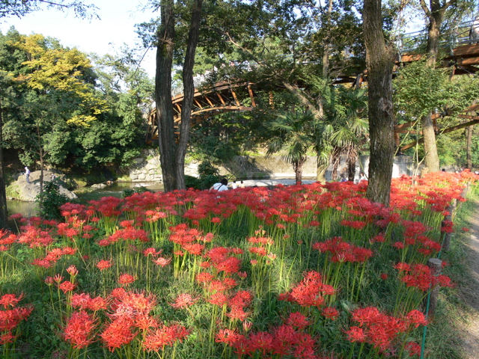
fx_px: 484
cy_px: 180
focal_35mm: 35
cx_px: 240
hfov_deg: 52.6
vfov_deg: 40.7
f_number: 4
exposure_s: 1/100
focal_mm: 7.4
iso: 80
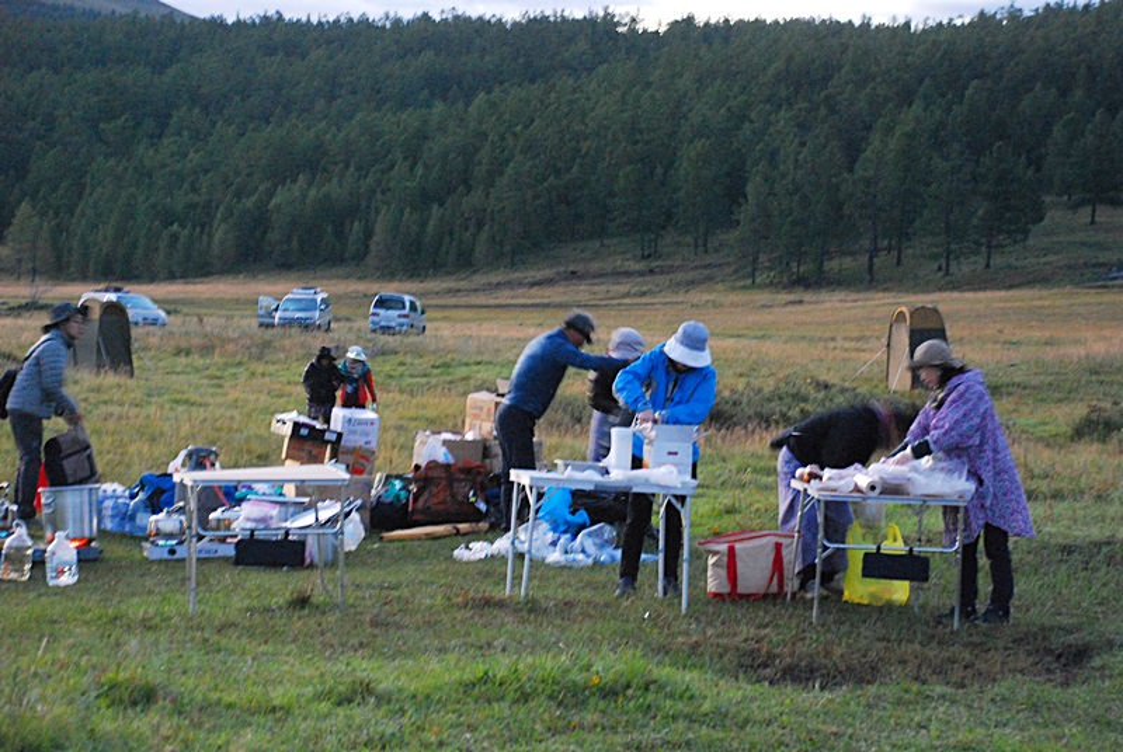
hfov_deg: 26.0
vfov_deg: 17.6
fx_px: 2437
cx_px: 562
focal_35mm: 78
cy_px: 376
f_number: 5.6
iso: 1600
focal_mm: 52
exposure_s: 1/6
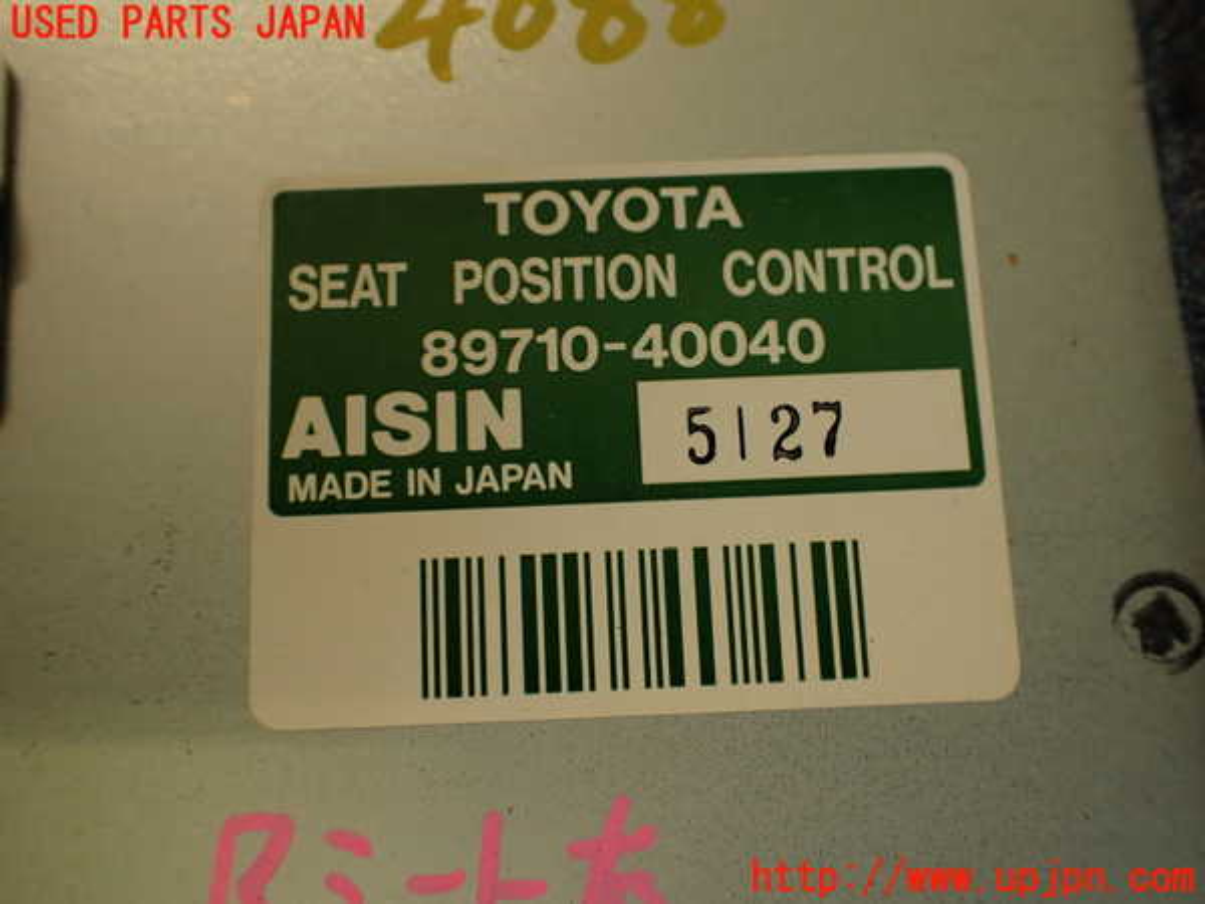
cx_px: 602
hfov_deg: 60.0
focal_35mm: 30
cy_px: 452
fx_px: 1044
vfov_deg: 46.8
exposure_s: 1/60
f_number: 2.3
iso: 125
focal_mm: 5.4
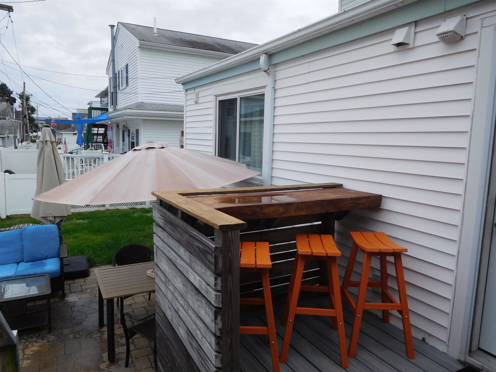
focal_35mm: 25
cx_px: 248
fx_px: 358
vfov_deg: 54.9
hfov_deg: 69.4
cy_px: 186
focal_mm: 4.5
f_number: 3.4
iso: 125
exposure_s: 1/1000
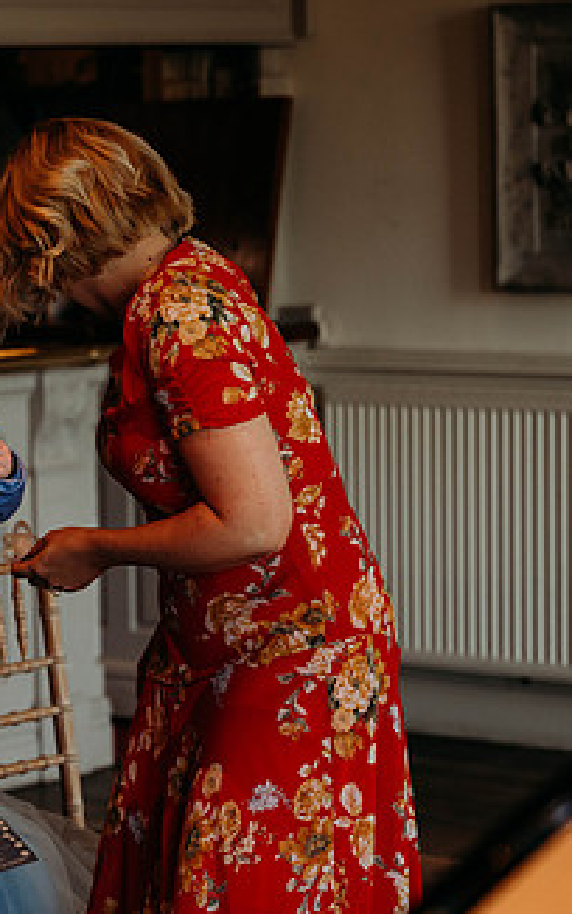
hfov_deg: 10.2
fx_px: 3165
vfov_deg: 16.4
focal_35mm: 127
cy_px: 488
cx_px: -101
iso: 1800
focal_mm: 70
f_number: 3.5
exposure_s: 1/200
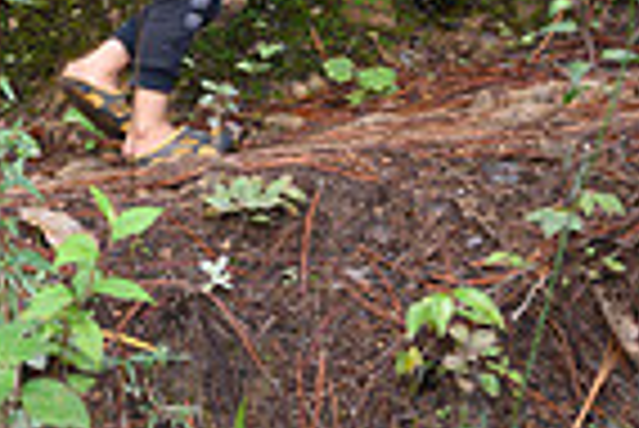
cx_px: -338
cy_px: -137
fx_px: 1706
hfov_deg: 18.6
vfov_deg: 13.7
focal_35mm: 96
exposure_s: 1/160
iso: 320
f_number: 4
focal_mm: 23.5
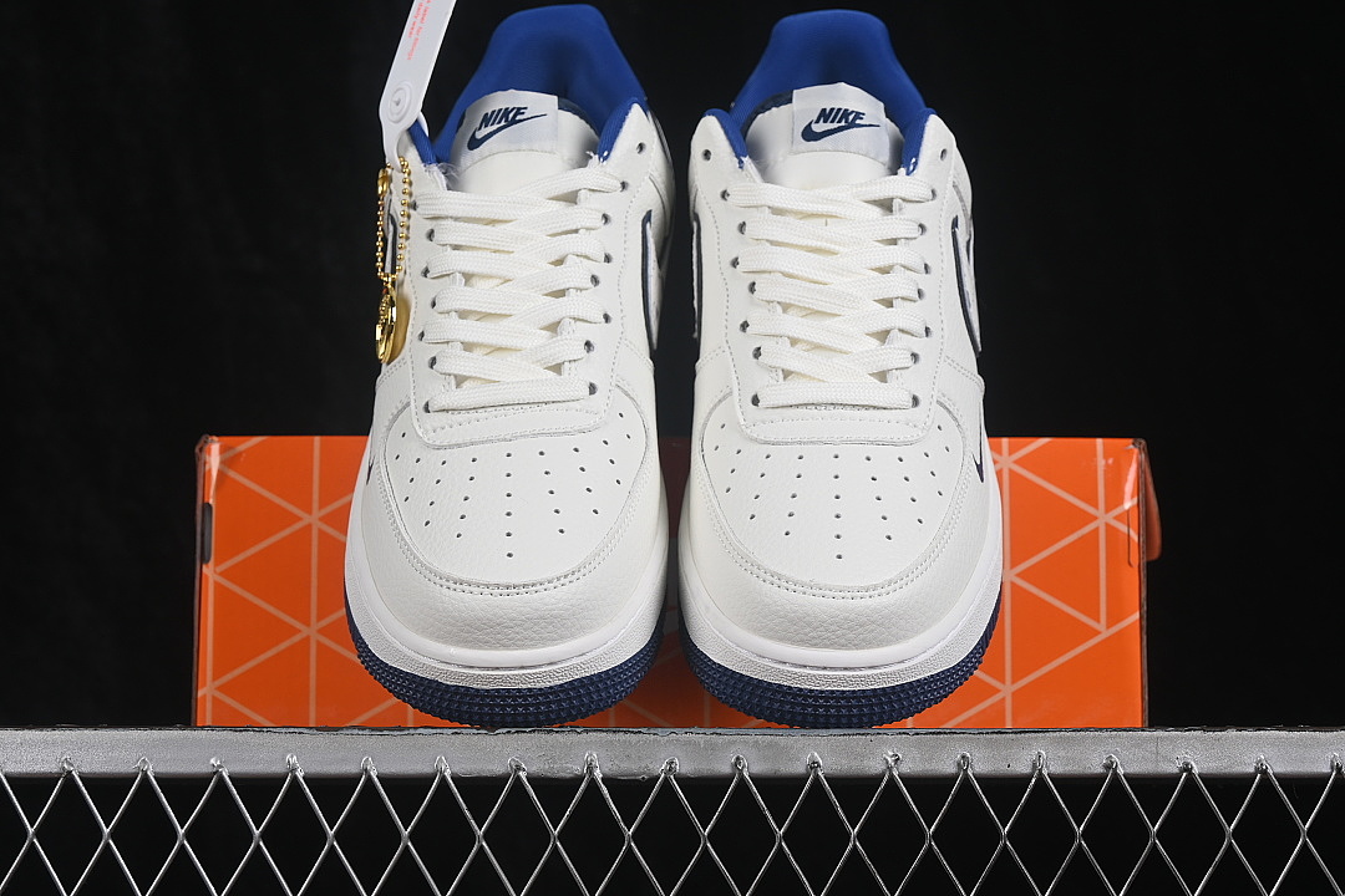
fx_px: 2802
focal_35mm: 75
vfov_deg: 18.2
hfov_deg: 27.0
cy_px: 448
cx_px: 672
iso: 160
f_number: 8
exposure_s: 1/80
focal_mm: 50
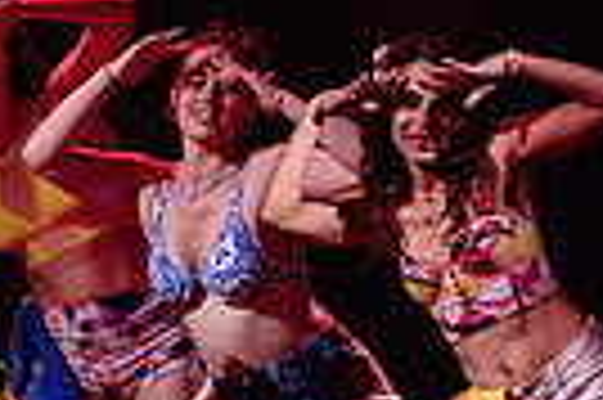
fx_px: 8214
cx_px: -262
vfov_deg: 2.8
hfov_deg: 4.2
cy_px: 100
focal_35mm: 491
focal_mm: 100
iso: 1600
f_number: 2.8
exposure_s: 1/250
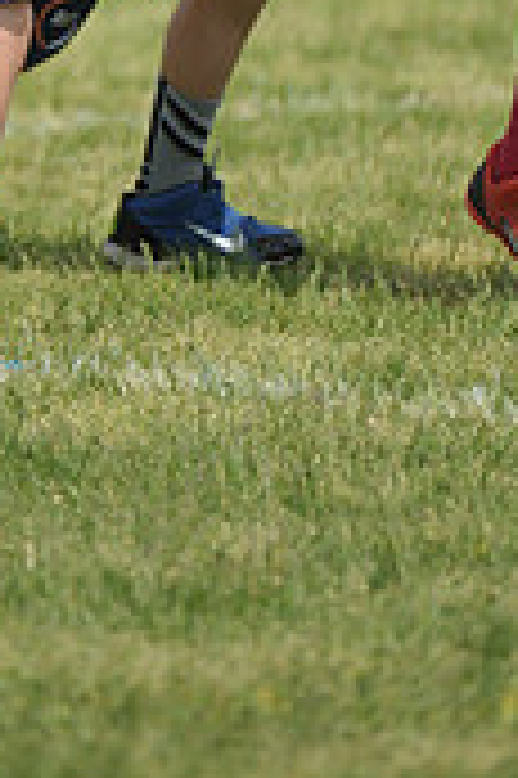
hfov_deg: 1.4
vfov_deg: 2.1
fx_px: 21711
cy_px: -409
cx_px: -135
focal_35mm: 1004
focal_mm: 300
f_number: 4
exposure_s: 1/5000
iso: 640
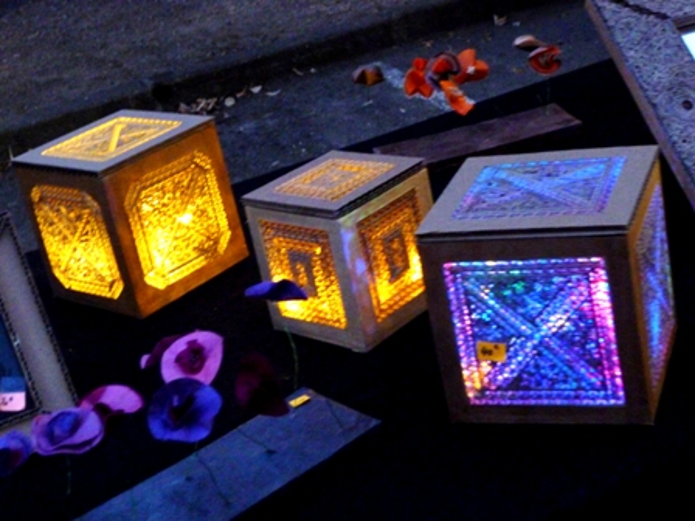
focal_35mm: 64
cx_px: 348
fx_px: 1285
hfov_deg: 30.3
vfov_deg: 22.9
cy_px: 260
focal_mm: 11.5
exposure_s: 1/5
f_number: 4.5
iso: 800
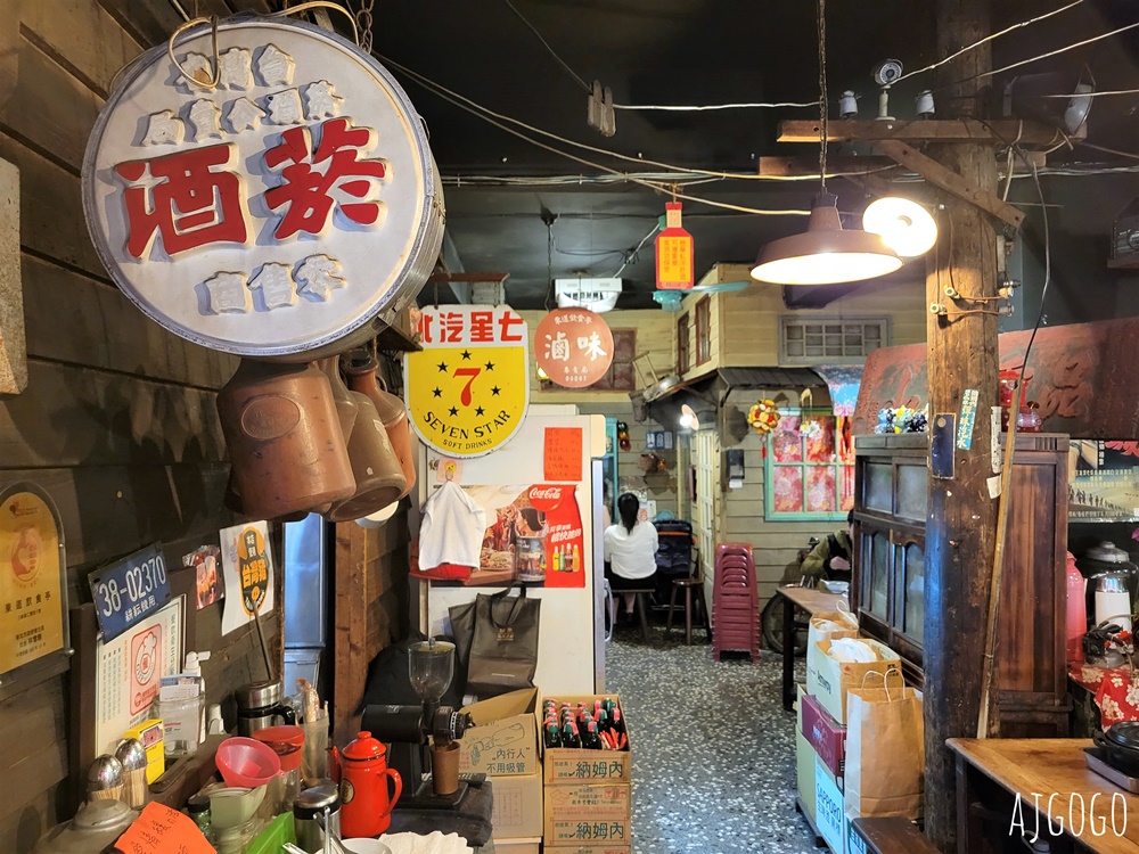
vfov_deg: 53.1
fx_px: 856
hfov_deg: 67.3
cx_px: 570
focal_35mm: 26
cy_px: 427
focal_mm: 5.4
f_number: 1.8
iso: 640
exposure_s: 1/40
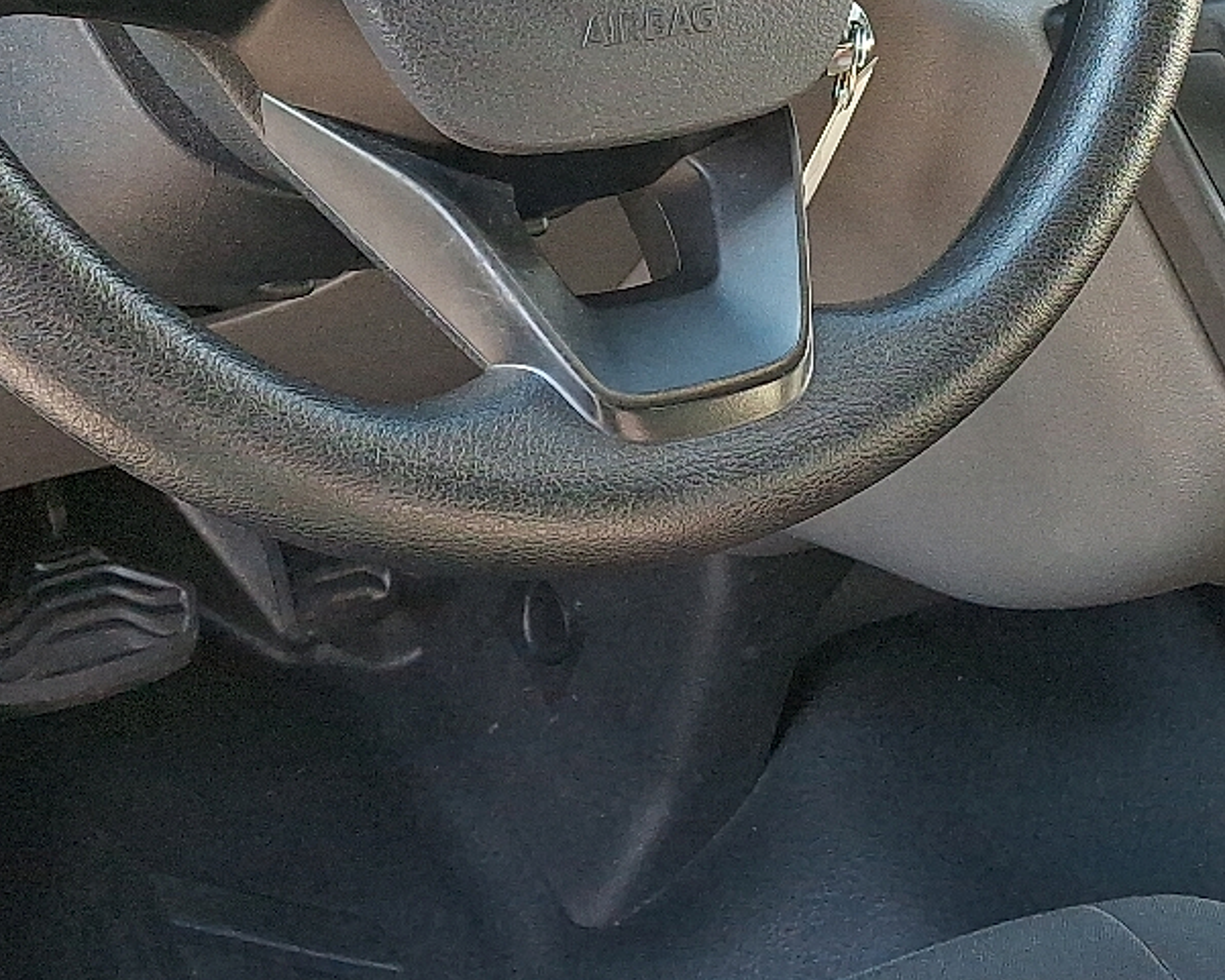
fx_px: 2357
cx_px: 768
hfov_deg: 29.0
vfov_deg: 22.6
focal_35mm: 65
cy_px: -4
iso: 82
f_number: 1.8
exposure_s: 1/120
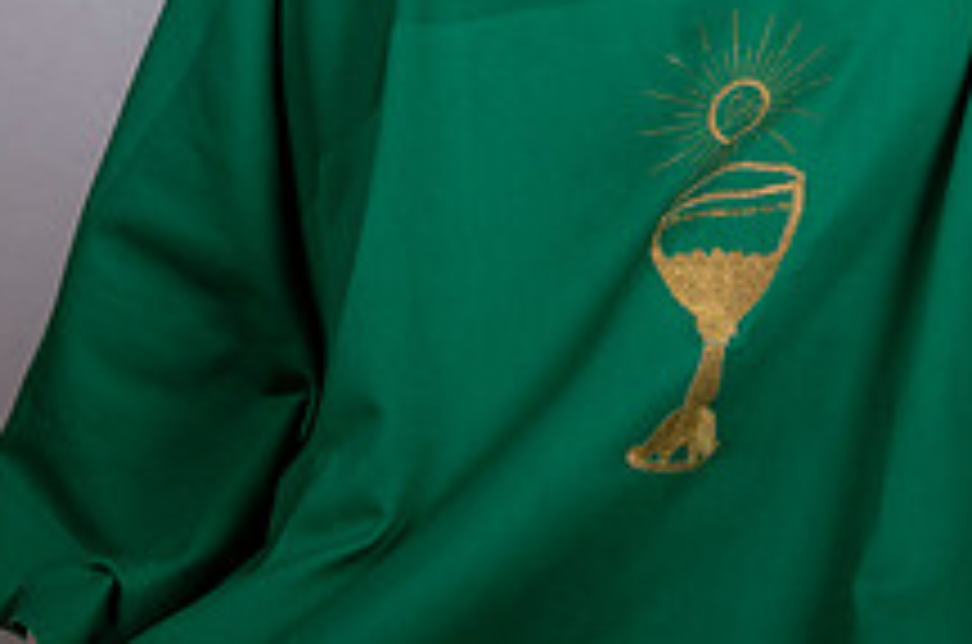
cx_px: 954
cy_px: -131
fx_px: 3987
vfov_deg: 9.1
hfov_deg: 13.7
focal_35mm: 148
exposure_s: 1/200
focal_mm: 55
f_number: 8
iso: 320
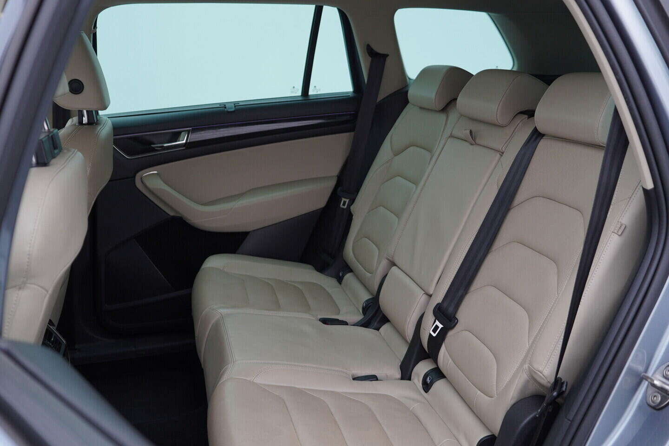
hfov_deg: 53.1
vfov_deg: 36.9
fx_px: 669
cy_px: 223
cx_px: 334
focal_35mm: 36
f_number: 3.2
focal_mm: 24
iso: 125
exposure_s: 1/50
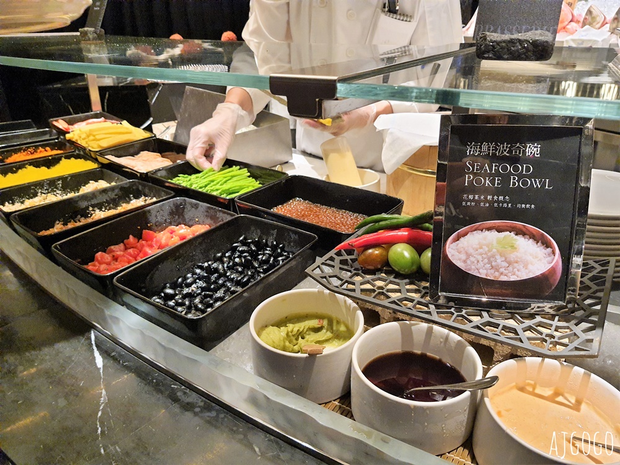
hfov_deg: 67.3
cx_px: 310
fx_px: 466
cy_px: 232
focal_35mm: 26
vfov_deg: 53.1
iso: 400
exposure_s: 1/60
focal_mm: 4.32
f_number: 1.7
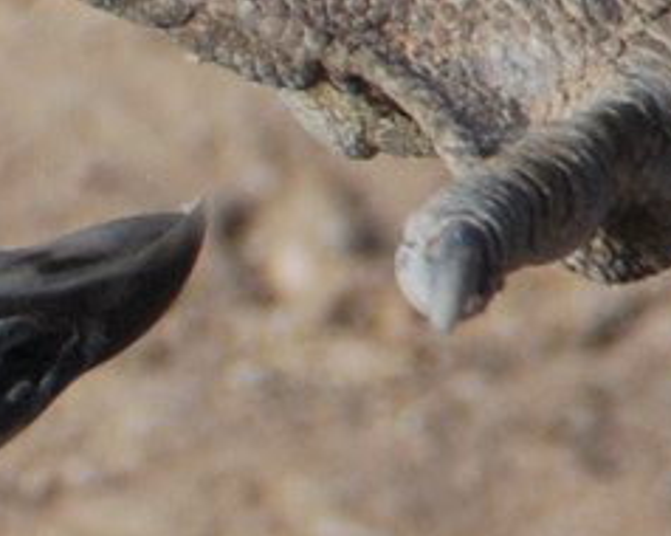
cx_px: -282
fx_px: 60223
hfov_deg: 0.6
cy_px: 419
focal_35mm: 3035
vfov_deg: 0.5
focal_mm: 250
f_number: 6.3
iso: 400
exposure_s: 1/400
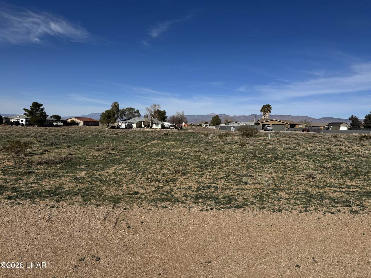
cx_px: 186
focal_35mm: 24
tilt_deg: -4.4
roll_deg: -2.1
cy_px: 139
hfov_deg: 71.6
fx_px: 257
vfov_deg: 56.8
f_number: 1.78
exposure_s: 1/10417
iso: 80
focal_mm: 6.76
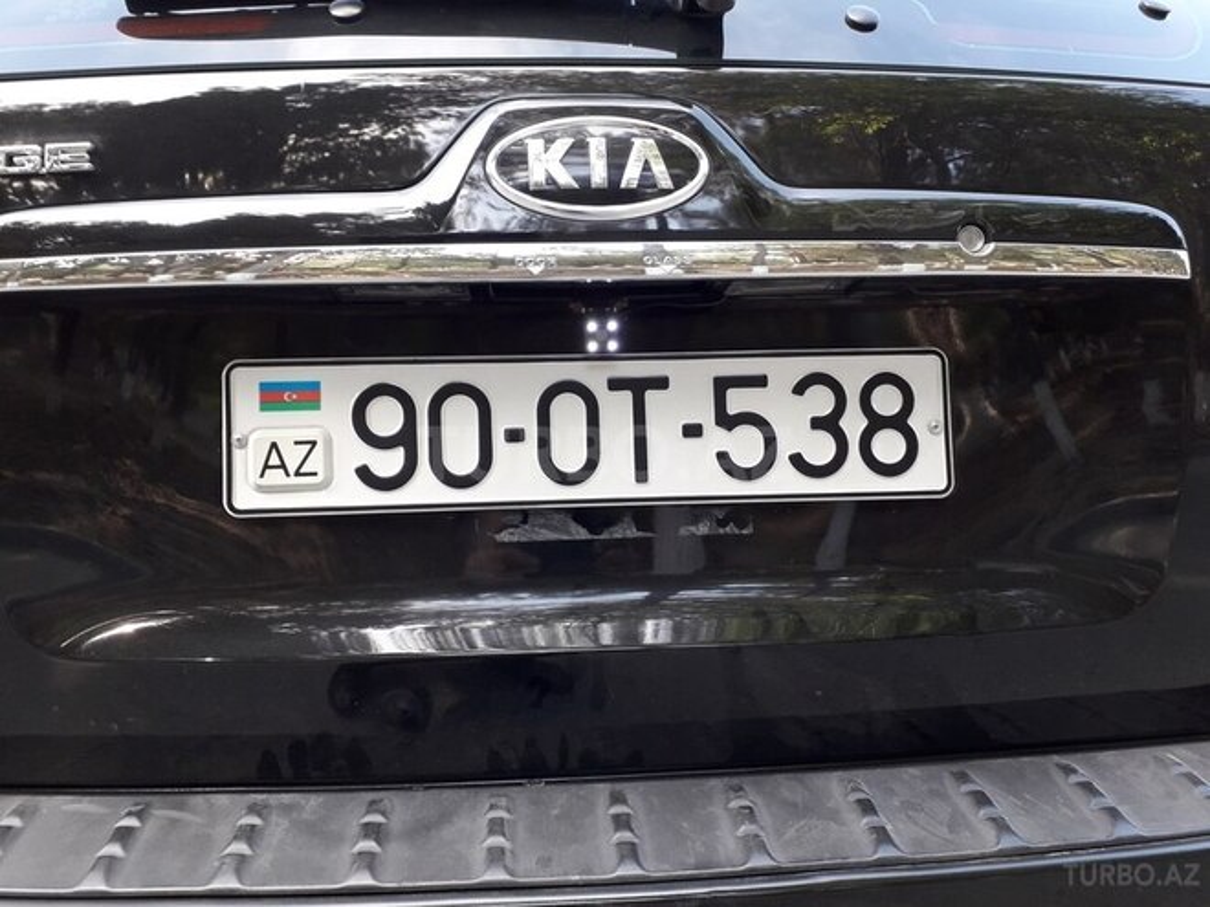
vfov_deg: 51.4
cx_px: 605
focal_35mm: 27
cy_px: 454
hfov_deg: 65.3
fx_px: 944
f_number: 1.9
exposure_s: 1/100
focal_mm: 3.6
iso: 80
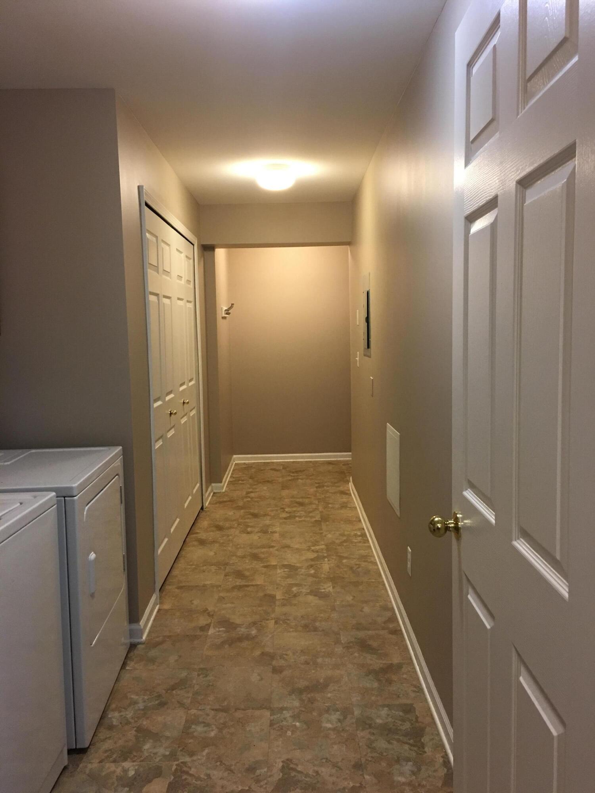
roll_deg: +0.9
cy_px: 396
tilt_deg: -5.0
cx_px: 298
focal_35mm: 29
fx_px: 665
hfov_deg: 48.2
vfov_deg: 61.7
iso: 64
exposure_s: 1/15
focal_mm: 4.15
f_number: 2.2
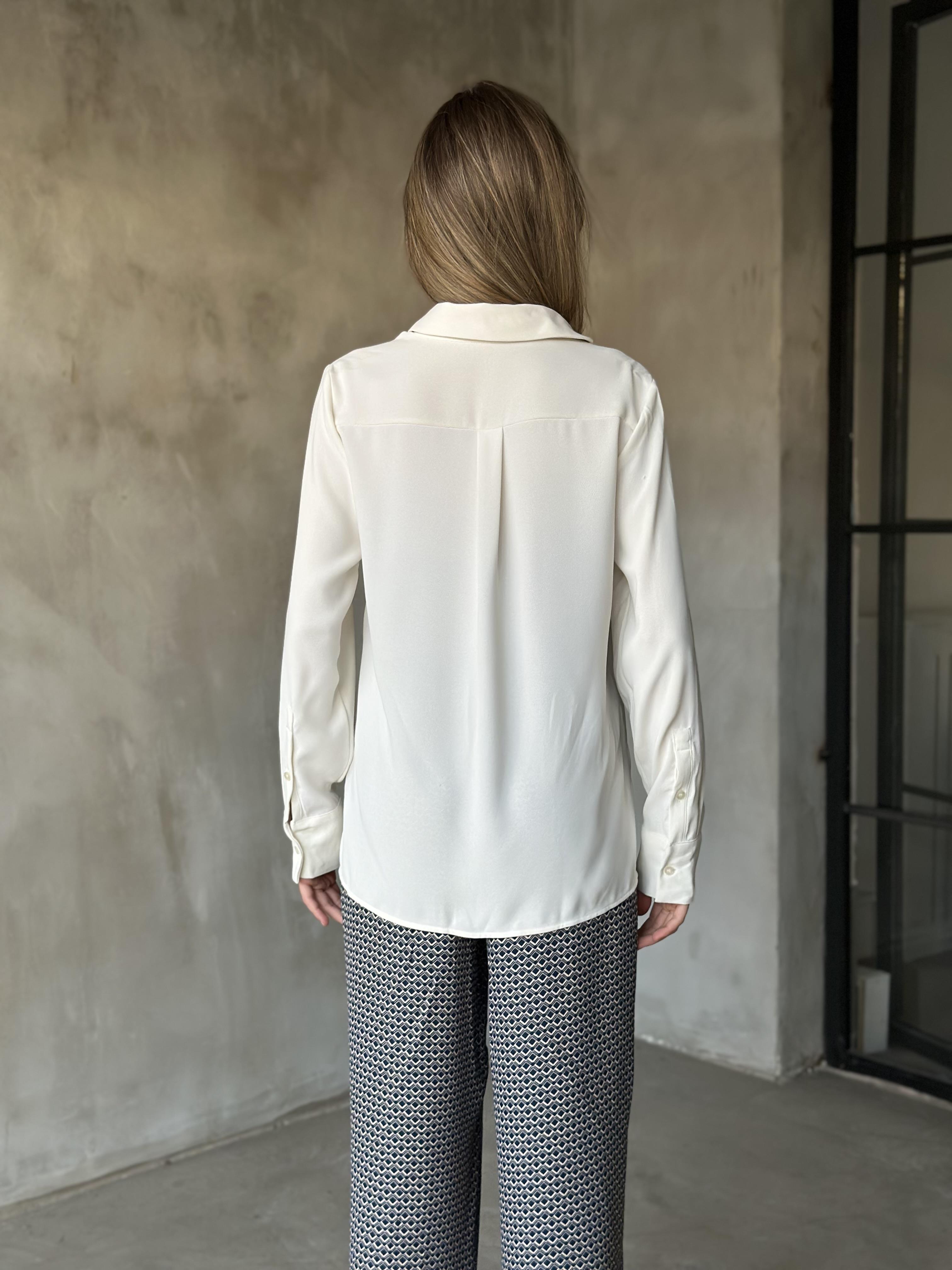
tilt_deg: -4.5
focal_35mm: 48
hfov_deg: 30.3
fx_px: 1760
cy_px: 635
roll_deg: +0.1
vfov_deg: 39.7
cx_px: 476
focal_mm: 6.86
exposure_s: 1/62
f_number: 1.78
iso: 125
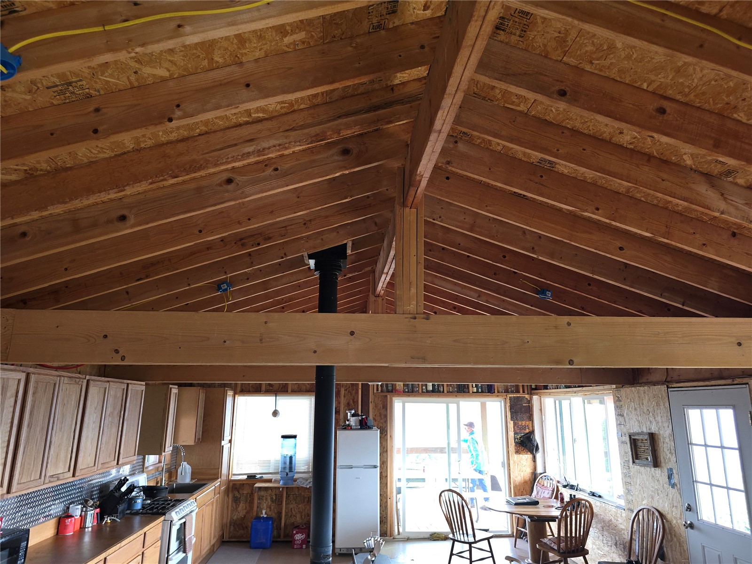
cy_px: 282
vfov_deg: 58.9
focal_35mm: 23
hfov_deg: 73.9
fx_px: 500
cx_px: 376
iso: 125
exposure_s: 1/24
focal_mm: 6.3
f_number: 1.7
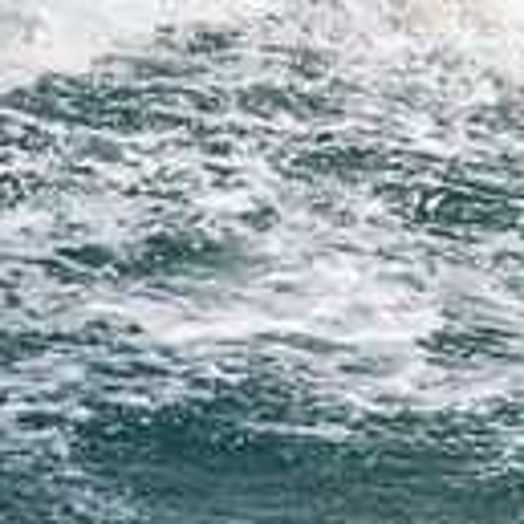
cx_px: 1036
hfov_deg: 0.9
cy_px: -91
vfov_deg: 0.9
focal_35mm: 1909
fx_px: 32694
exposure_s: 1/4000
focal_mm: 500
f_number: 5.6
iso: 500
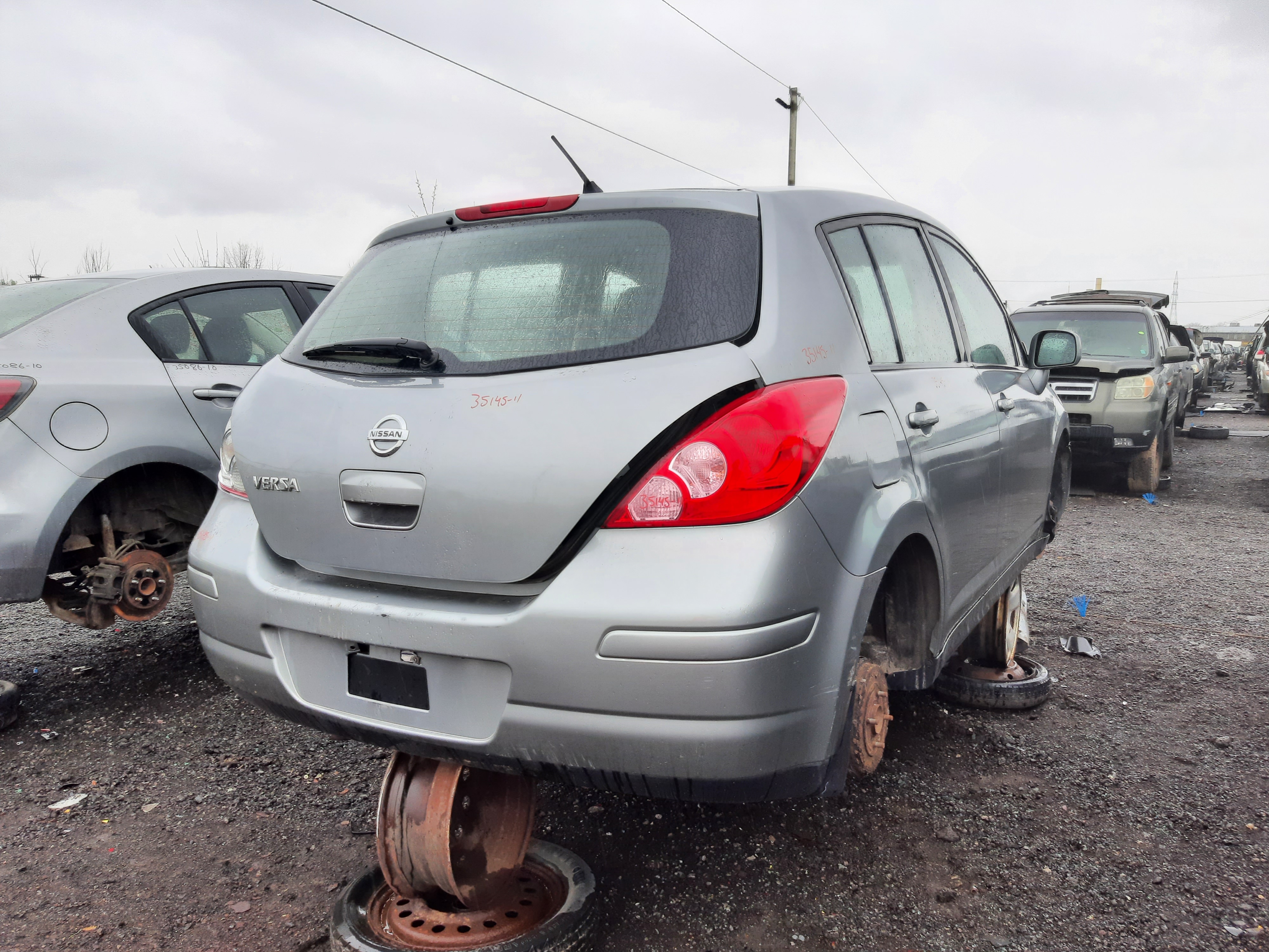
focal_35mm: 26
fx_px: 953
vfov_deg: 53.1
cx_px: 634
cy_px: 476
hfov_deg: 67.3
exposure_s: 1/185
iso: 40
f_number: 1.7
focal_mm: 3.92
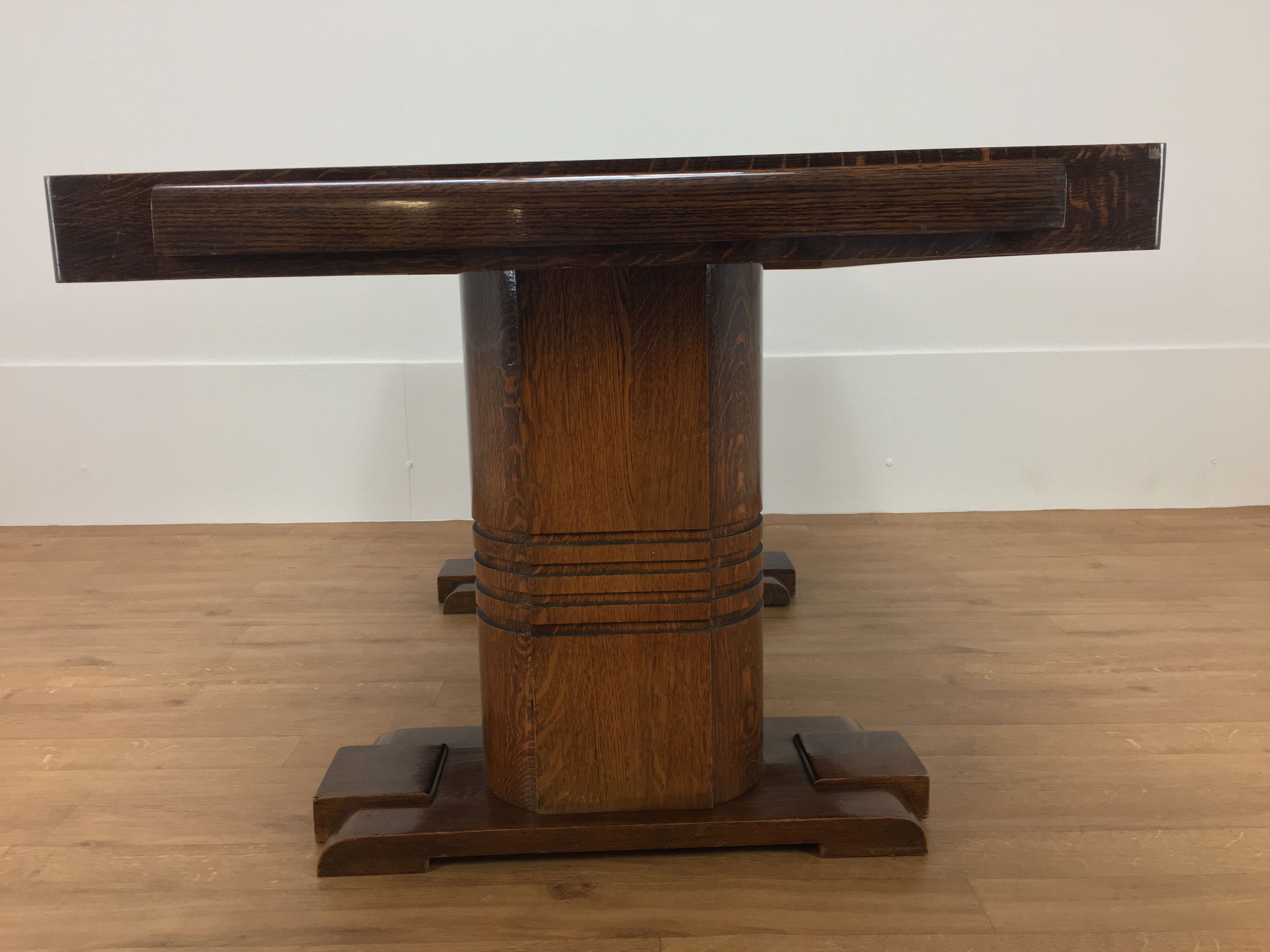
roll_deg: +0.6
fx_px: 1064
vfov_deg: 48.2
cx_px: 635
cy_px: 476
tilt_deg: -10.9
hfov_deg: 61.7
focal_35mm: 29
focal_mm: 4.15
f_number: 2.2
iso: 50
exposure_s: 1/33
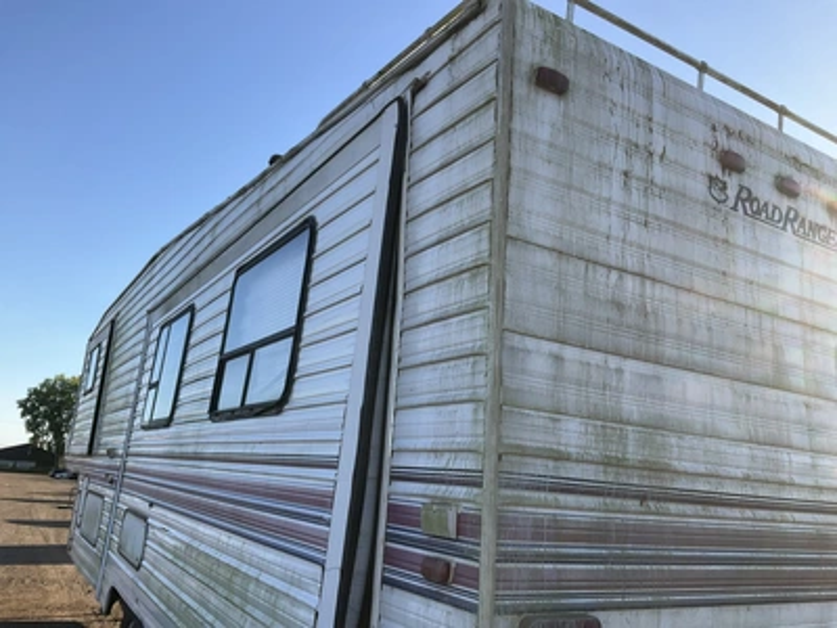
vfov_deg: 48.2
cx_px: 418
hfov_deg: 61.7
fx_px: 701
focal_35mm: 29
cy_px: 314
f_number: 1.8
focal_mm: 3
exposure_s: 1/978
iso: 25
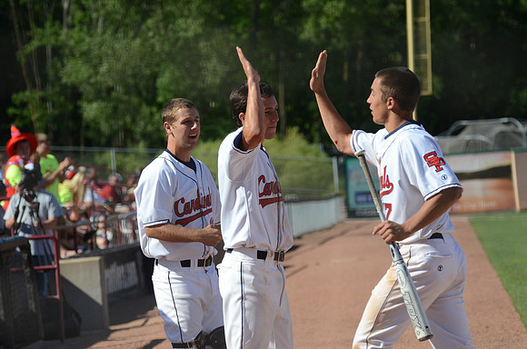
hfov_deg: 11.0
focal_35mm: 188
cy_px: 174
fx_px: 2739
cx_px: 264
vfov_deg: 7.3
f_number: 4.8
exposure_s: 1/8000
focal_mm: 125
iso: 1000
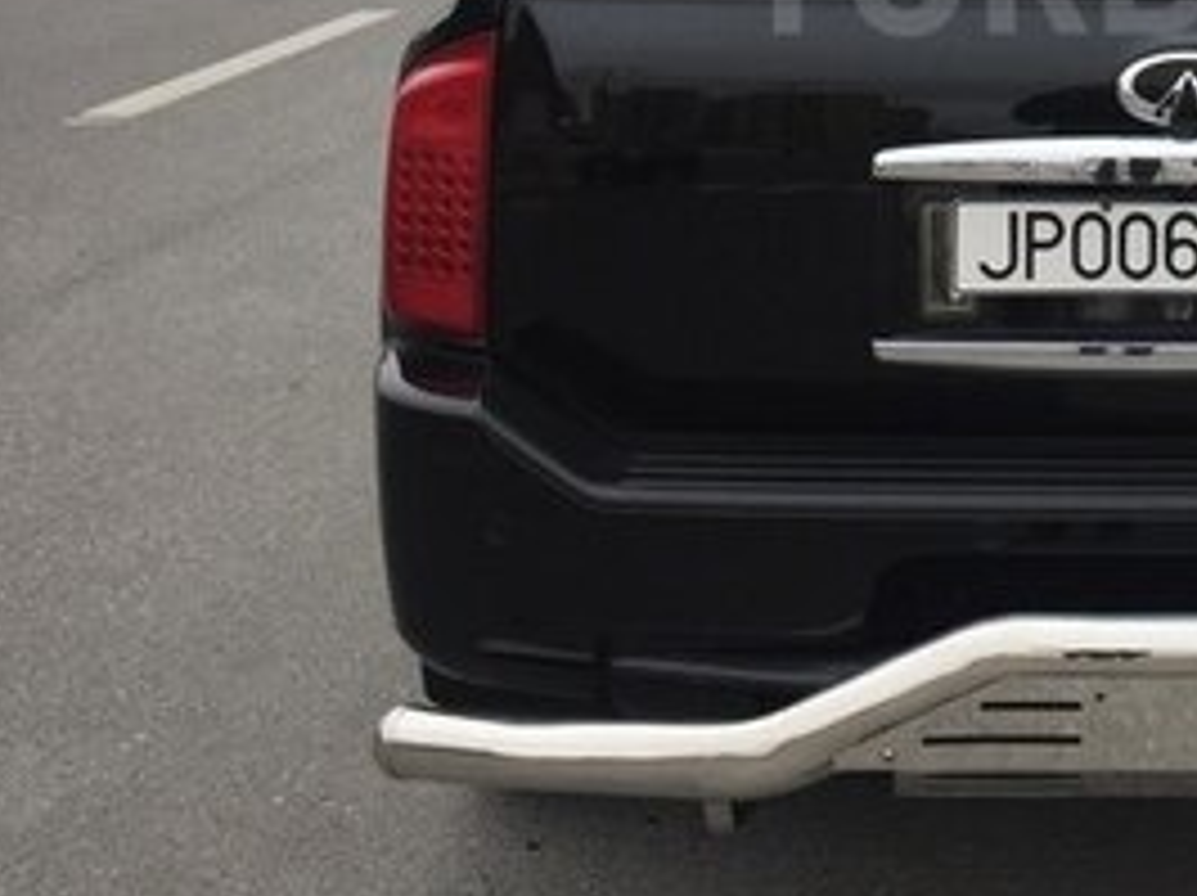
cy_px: -34
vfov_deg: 19.7
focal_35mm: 72
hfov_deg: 25.7
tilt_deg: -3.7
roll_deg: +0.2
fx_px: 2487
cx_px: 1197
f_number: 2.2
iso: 32
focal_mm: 4.15
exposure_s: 1/154
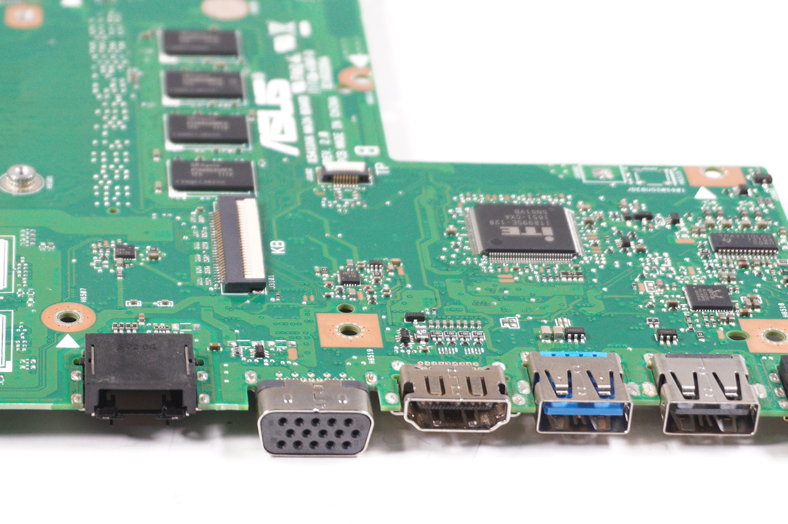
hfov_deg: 16.3
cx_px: 147
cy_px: 275
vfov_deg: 10.9
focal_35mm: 125
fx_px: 2734
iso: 1000
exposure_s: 1/250
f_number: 6.3
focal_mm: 44
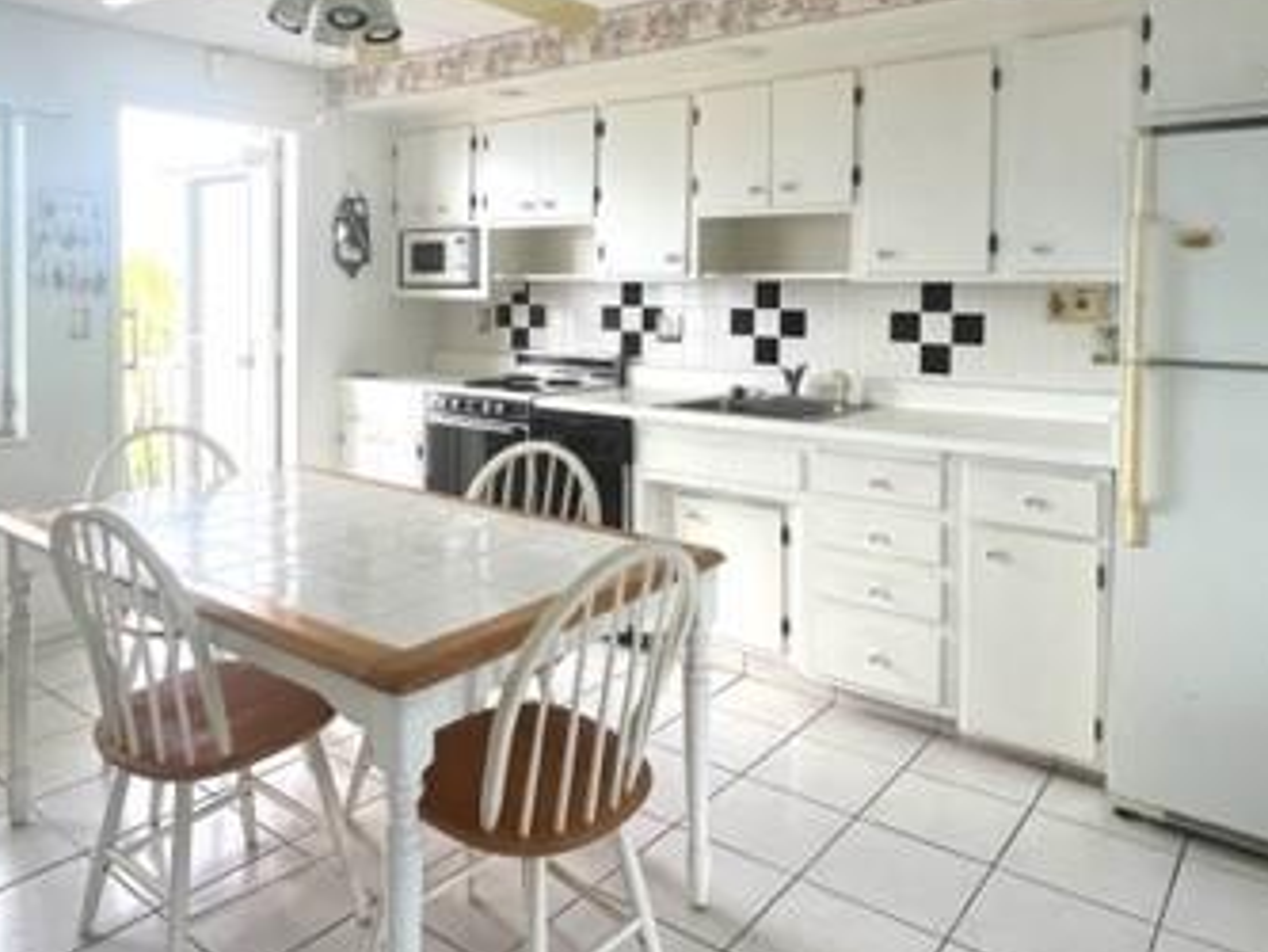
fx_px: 916
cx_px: 560
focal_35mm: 25
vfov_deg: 53.7
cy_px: 308
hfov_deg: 69.1
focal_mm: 1.57
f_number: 1.8
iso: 32
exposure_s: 1/106
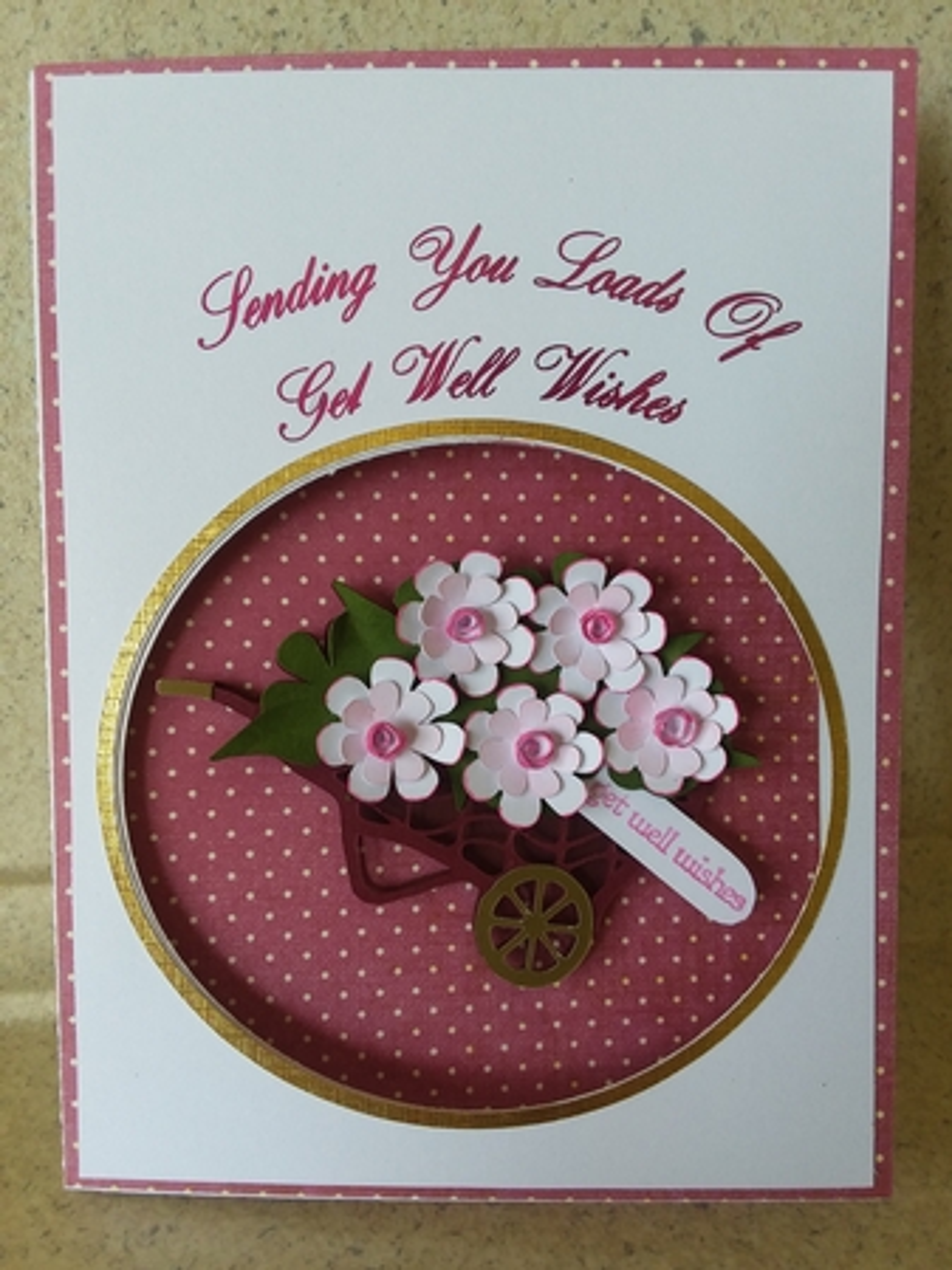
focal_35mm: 27
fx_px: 991
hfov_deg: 51.3
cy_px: 635
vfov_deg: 65.4
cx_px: 476
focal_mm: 2.91
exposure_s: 1/60
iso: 50
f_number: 1.9
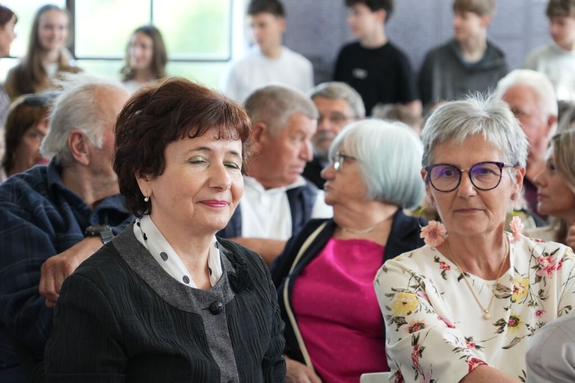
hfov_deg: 17.3
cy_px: 192
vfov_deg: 11.6
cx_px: 288
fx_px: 1885
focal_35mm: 118
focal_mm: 118
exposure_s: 1/125
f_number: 6.3
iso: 2000
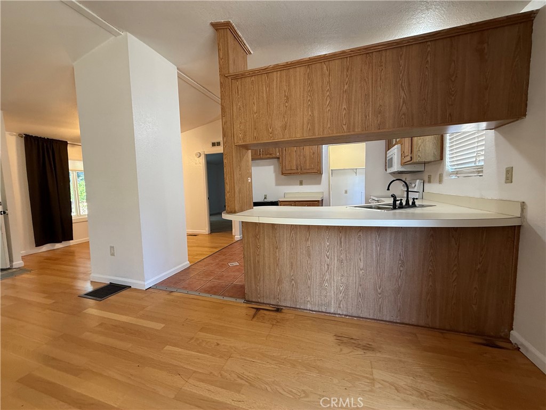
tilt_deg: -4.4
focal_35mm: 14
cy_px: 205
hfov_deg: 102.1
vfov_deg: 85.7
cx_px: 273
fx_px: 221
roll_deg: +1.9
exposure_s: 1/60
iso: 200
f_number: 2.2
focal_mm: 2.22
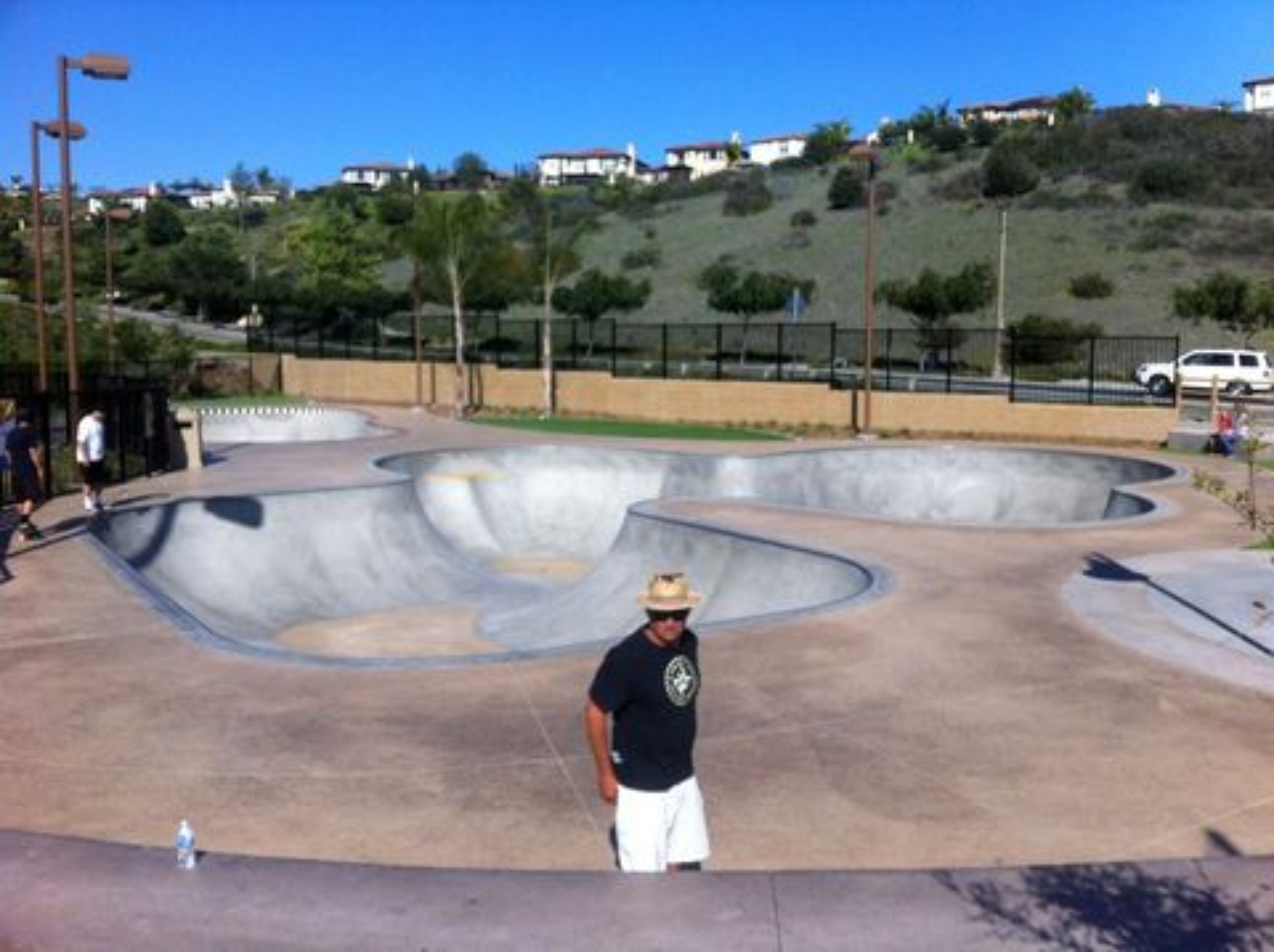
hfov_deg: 52.7
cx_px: 637
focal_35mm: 35
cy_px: 476
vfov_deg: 40.6
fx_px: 1287
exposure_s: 1/1910
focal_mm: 3.85
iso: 80
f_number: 2.8
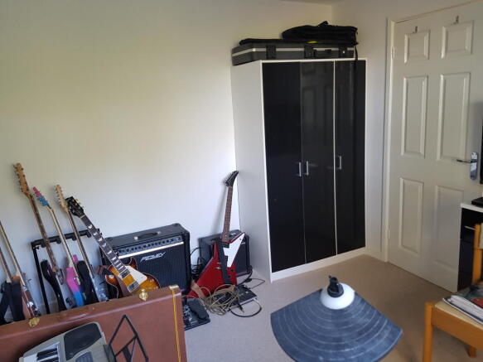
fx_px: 363
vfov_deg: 53.0
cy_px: 181
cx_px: 242
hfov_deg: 67.3
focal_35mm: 26
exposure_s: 1/24
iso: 160
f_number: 1.7
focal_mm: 4.2
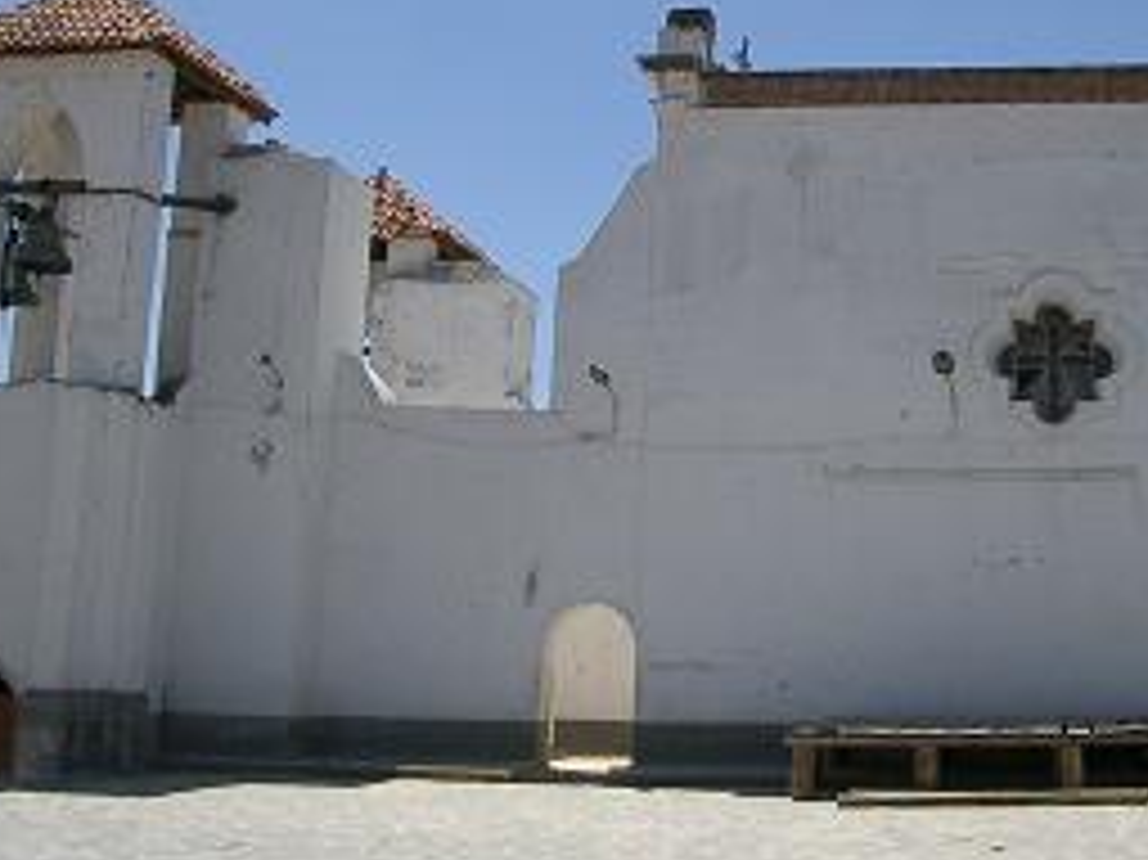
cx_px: 684
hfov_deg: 34.8
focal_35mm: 55
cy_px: 203
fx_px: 1823
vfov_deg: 26.2
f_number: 4.3
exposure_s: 1/800
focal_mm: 5.8
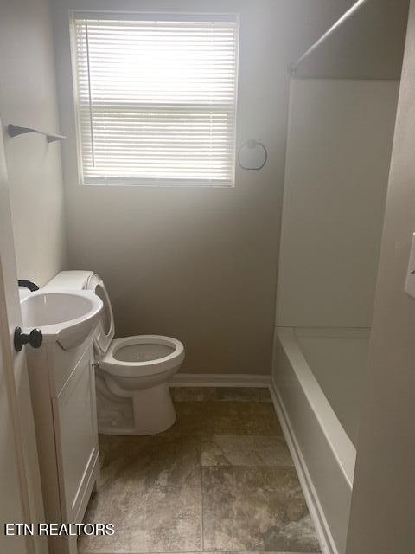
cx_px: 208
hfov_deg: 53.1
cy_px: 277
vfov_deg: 67.3
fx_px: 416
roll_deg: -0.5
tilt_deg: -13.8
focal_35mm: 26
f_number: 1.8
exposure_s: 1/120
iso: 40
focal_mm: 4.25
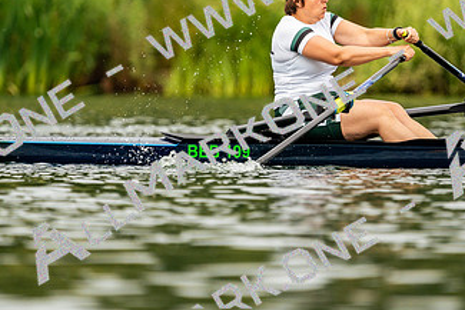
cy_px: 64
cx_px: 323
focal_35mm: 1070
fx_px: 13826
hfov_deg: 1.9
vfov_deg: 1.3
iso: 500
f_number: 6.3
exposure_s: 1/2000
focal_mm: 600
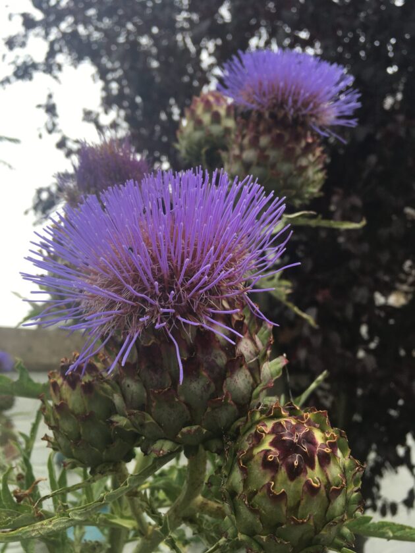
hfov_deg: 48.2
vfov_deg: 61.7
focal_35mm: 29
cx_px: 208
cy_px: 276
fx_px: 464
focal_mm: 4.15
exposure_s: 1/472
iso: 25
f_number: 2.2
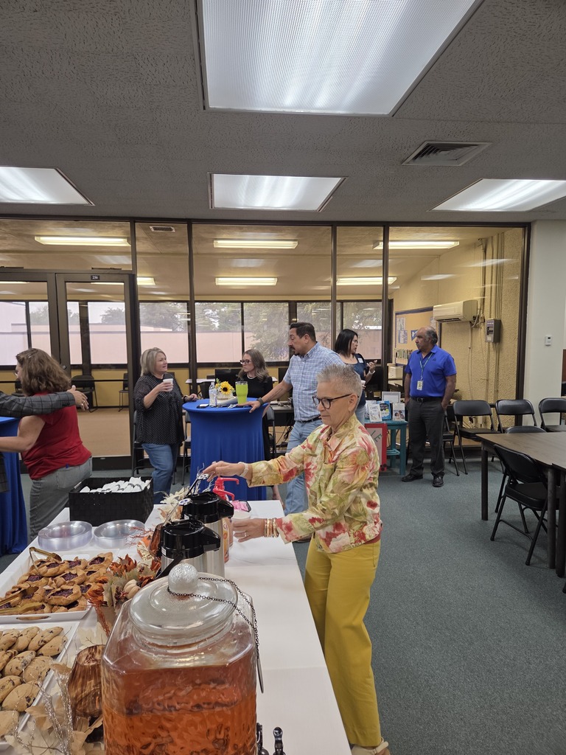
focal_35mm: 23
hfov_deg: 58.9
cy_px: 378
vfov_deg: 73.9
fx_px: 501
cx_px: 283
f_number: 1.8
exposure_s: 1/120
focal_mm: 5.4
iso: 125
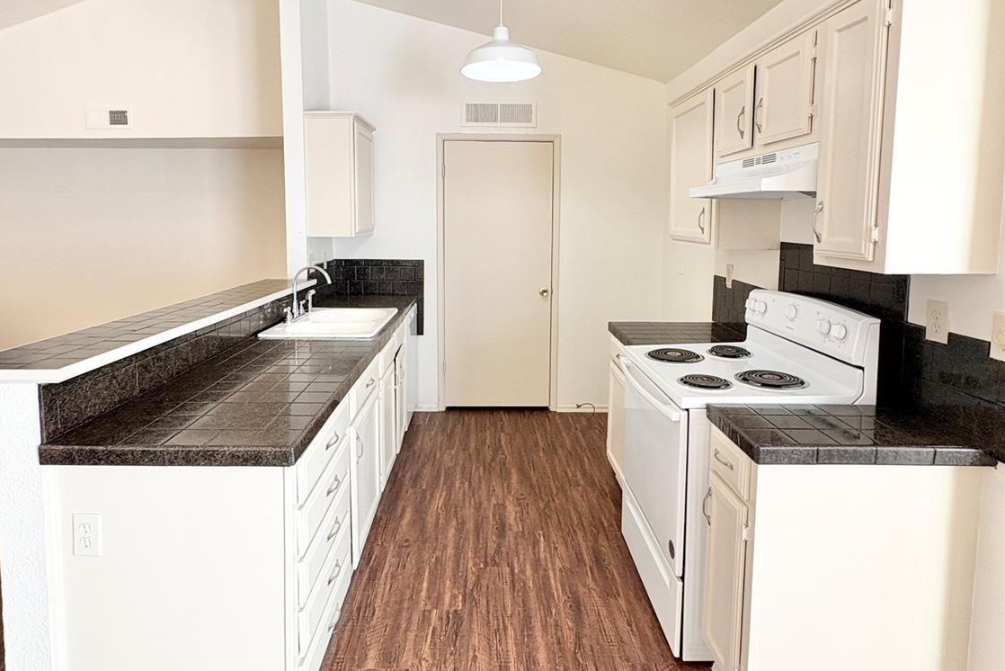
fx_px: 558
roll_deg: -1.0
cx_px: 488
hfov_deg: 83.9
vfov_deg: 61.4
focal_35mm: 20
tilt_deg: -3.5
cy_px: 264
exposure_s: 1/60
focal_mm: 2.22
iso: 160
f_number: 2.2
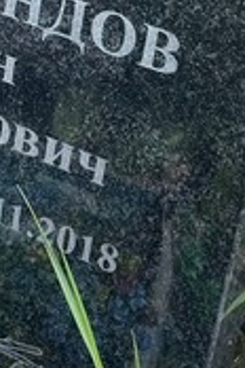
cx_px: 53
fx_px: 1266
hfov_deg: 11.0
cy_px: -42
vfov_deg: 16.0
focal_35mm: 124
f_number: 1.6
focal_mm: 4.2
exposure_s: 1/807
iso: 32
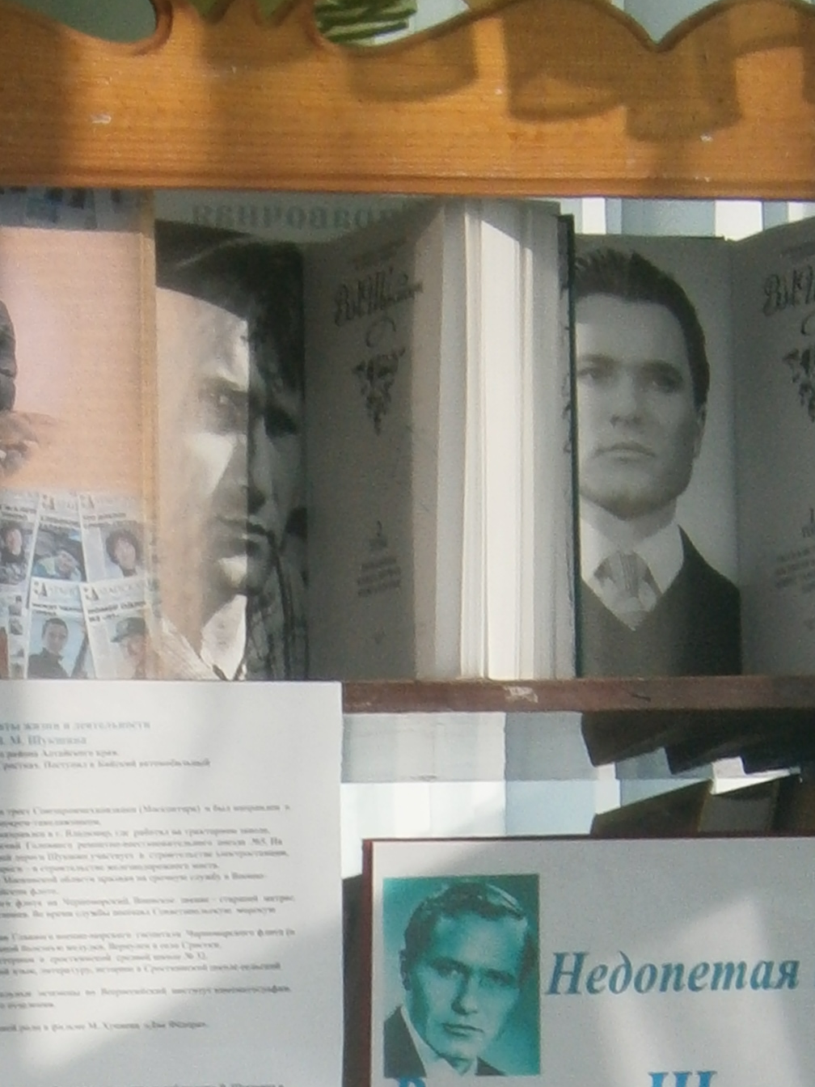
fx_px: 4709
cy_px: 1535
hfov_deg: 9.8
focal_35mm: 150
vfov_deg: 12.6
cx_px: -26
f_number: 3.4
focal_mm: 8.3
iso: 80
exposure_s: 1/320
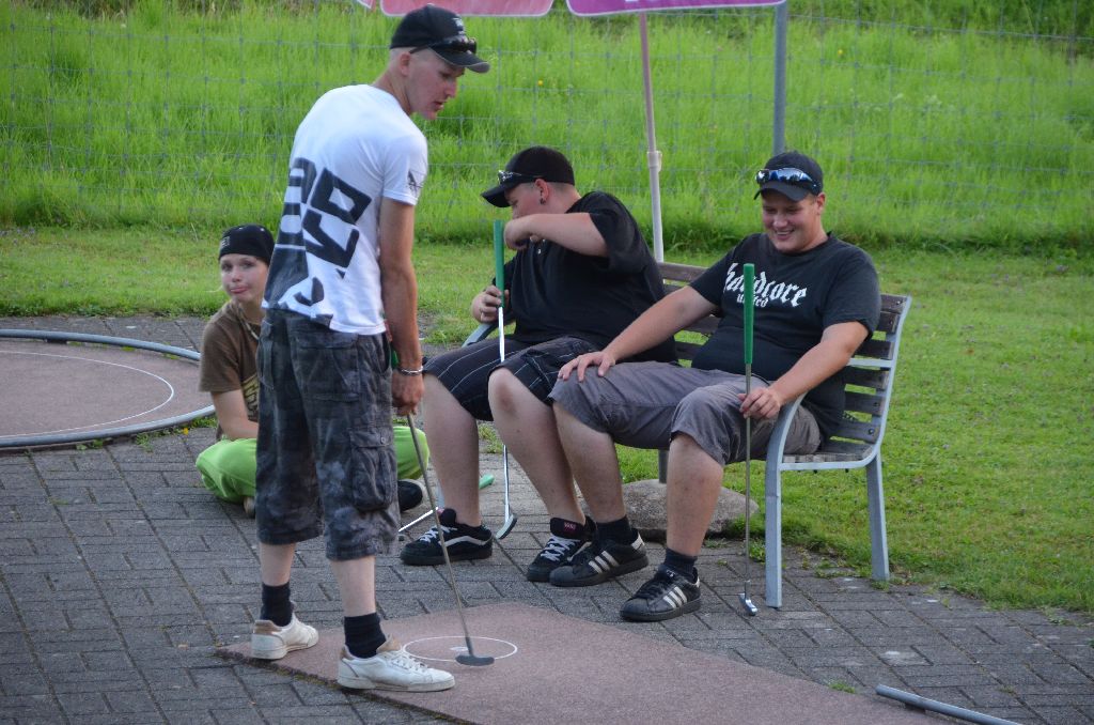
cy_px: 362
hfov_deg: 10.2
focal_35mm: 202
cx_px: 547
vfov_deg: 6.8
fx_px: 6140
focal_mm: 135
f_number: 6
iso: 1400
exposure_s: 1/125
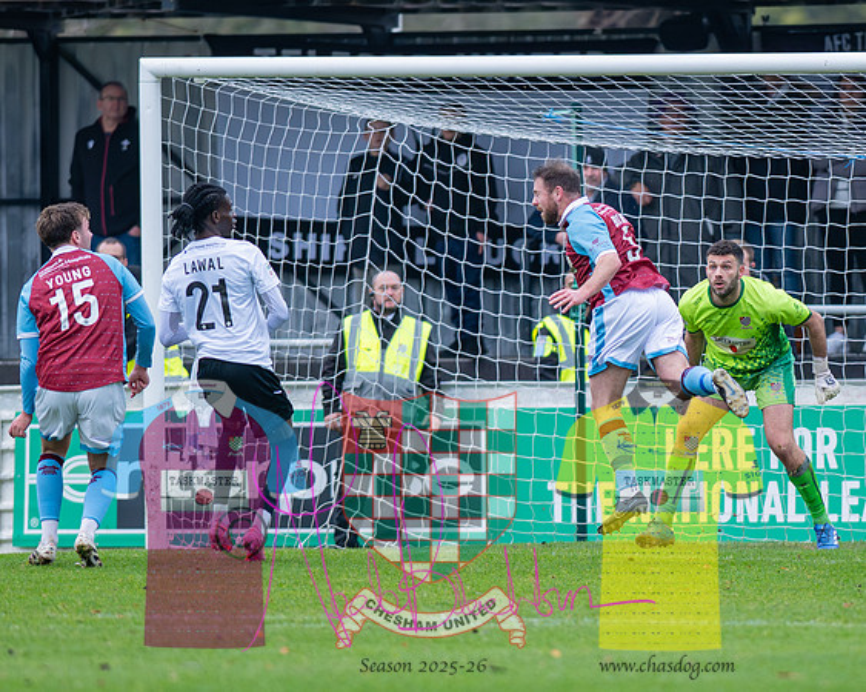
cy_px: 441
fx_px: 16821
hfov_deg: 2.9
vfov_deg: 2.4
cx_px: 644
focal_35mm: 657
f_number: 2.8
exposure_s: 1/1600
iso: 1600
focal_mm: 300
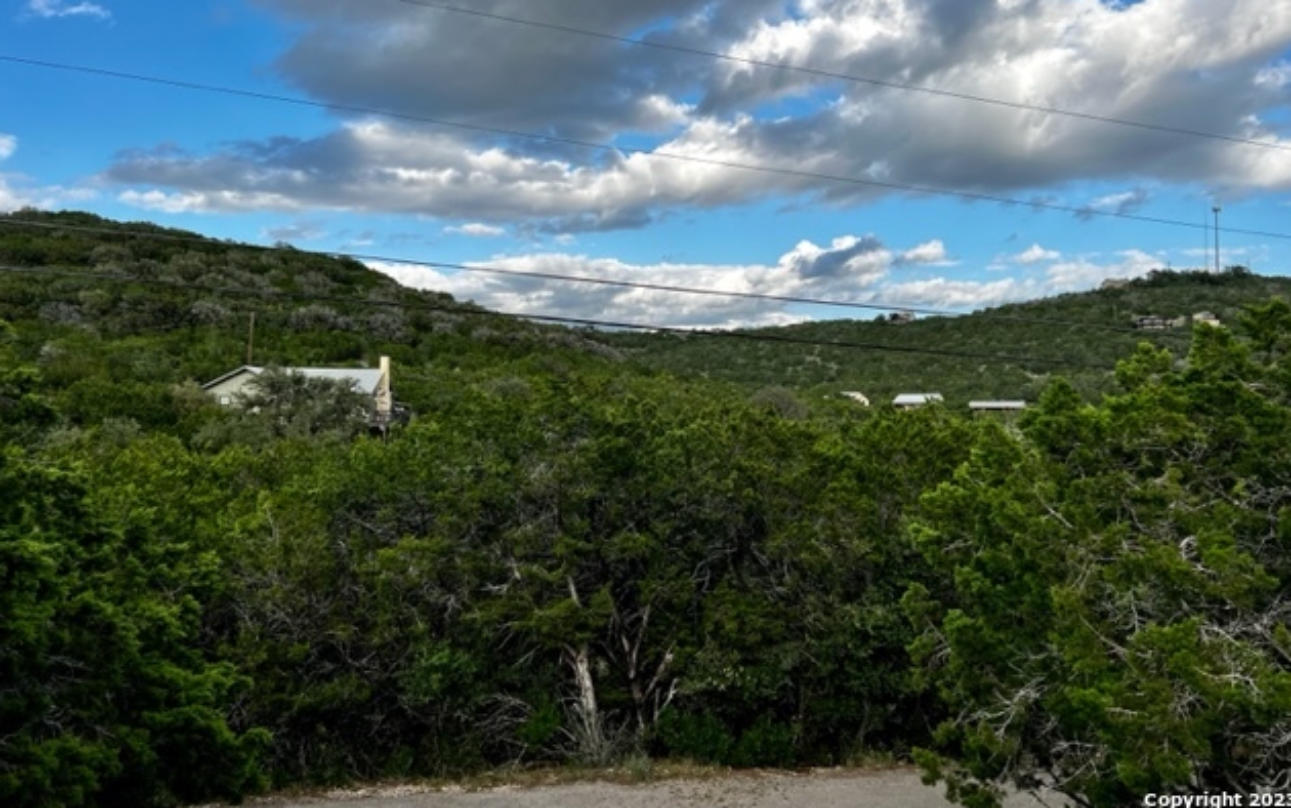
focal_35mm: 28
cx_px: 646
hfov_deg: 66.5
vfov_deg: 44.4
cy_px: 345
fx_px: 985
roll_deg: -1.2
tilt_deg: +3.1
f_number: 1.5
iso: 50
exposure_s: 1/2513
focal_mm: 5.7
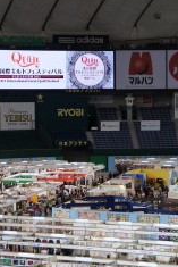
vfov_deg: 17.8
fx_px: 852
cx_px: 58
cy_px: 114
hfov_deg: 11.9
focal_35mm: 115
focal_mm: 40
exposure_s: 1/160
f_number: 4.5
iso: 500
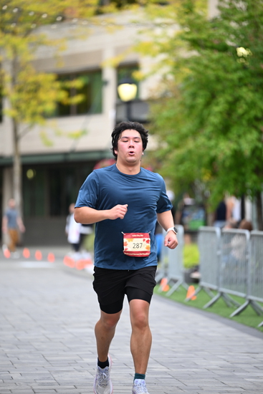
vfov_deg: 10.3
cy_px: 197
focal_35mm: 200
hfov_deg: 6.9
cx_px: 132
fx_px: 2190
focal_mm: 200
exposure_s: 1/1250
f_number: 2.8
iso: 640
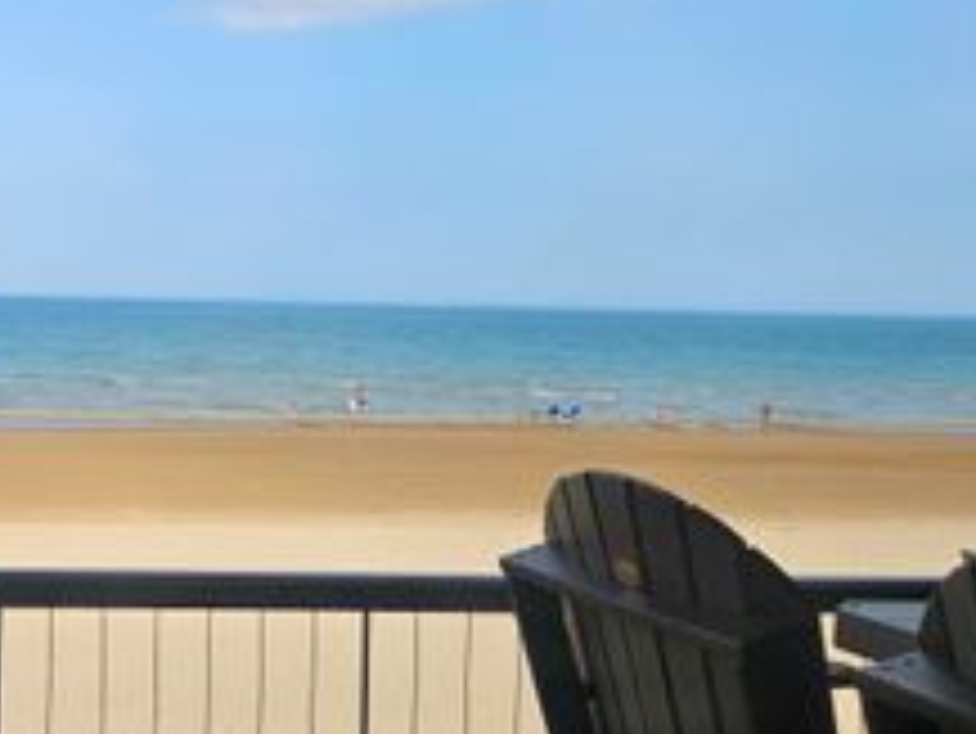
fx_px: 1495
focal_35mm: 53
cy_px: 381
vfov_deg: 27.5
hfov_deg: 32.9
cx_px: -18
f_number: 1.8
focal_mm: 5.4
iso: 25
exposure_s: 1/1096
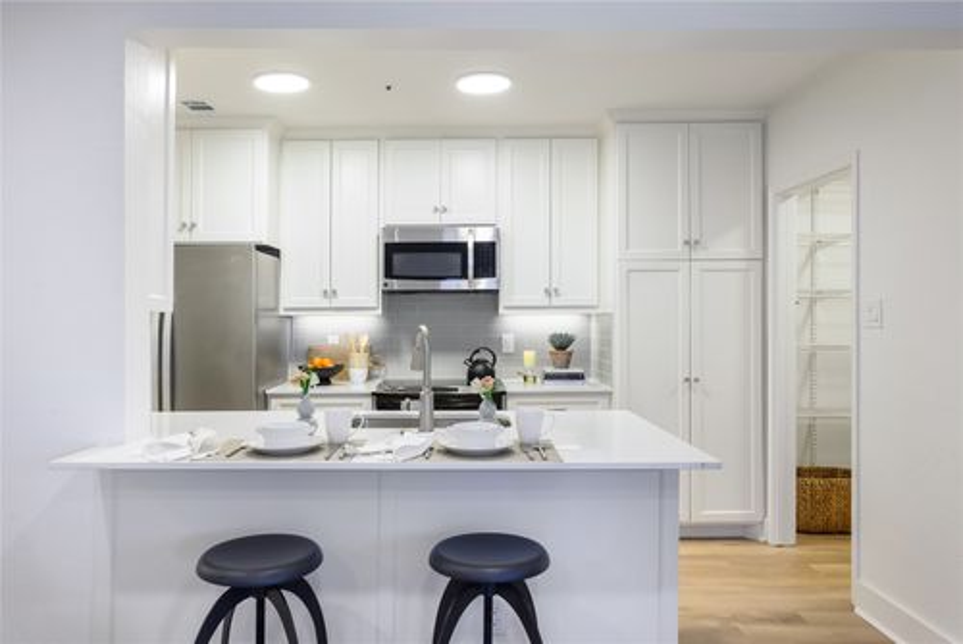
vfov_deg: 53.2
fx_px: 642
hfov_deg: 73.7
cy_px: 322
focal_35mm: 24
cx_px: 482
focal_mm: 24
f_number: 9
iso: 320
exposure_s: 1/3
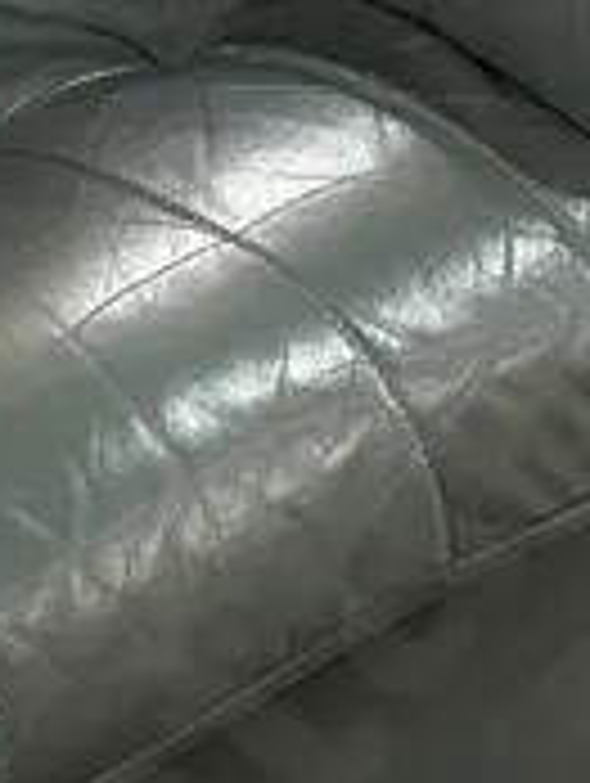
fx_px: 3196
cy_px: 108
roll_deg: +2.3
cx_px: 734
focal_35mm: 141
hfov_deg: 10.4
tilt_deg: -35.9
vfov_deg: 13.9
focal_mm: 6.86
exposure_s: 1/50
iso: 320
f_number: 1.78
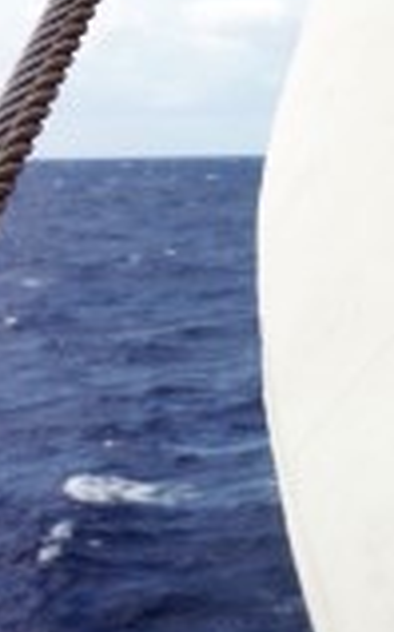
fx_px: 1861
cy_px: 16
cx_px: 949
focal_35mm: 108
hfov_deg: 10.4
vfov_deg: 18.8
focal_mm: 21
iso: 320
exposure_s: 1/2000
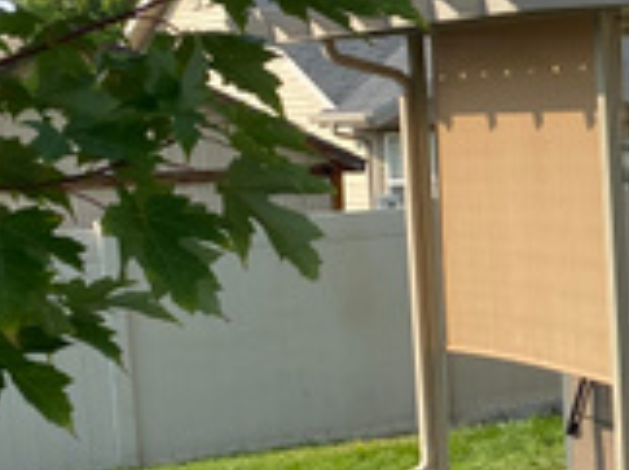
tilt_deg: -4.5
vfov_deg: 14.3
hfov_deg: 16.6
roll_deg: +0.5
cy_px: 272
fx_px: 1869
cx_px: 1064
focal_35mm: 103
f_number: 1.8
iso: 32
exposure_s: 1/2066
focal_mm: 4.25
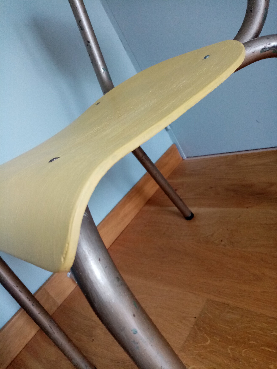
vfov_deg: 67.3
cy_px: 184
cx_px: 138
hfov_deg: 53.1
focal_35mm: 26
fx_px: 277
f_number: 1.8
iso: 366
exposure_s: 1/25
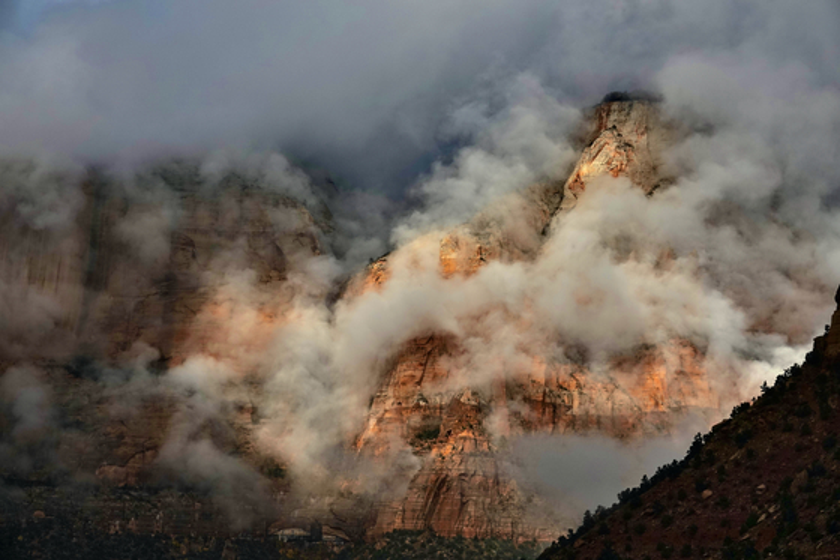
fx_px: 1633
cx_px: 420
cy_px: 280
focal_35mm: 70
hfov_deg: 28.9
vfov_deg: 19.4
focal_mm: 25.61
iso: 64
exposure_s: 1/4000
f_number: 3.5
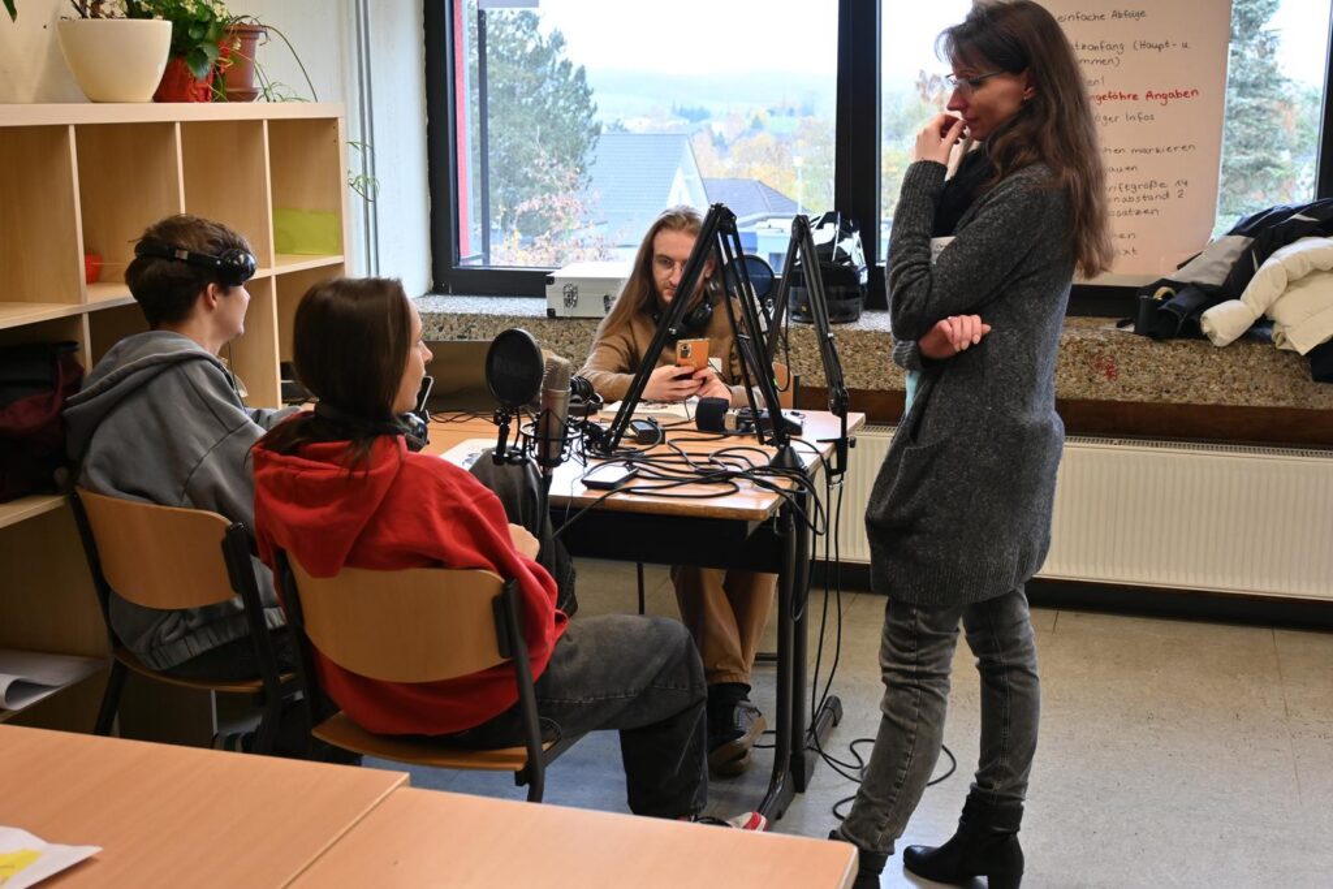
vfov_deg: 30.9
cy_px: 444
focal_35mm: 44
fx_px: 1611
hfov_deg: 45.0
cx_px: 666
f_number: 4.8
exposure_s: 1/50
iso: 450
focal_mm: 29
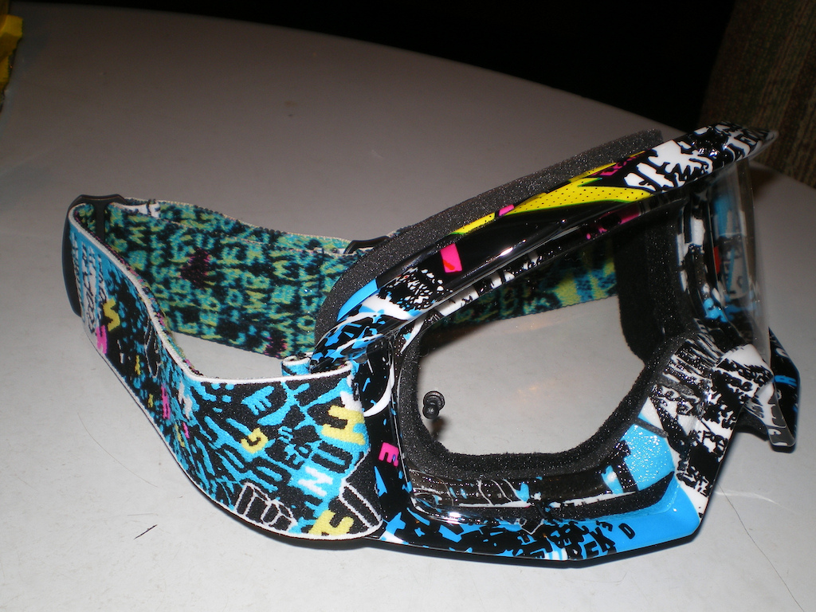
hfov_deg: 42.9
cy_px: 306
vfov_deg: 32.9
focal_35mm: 44
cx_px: 408
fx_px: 1037
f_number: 4.9
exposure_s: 1/30
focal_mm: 7.4
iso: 64
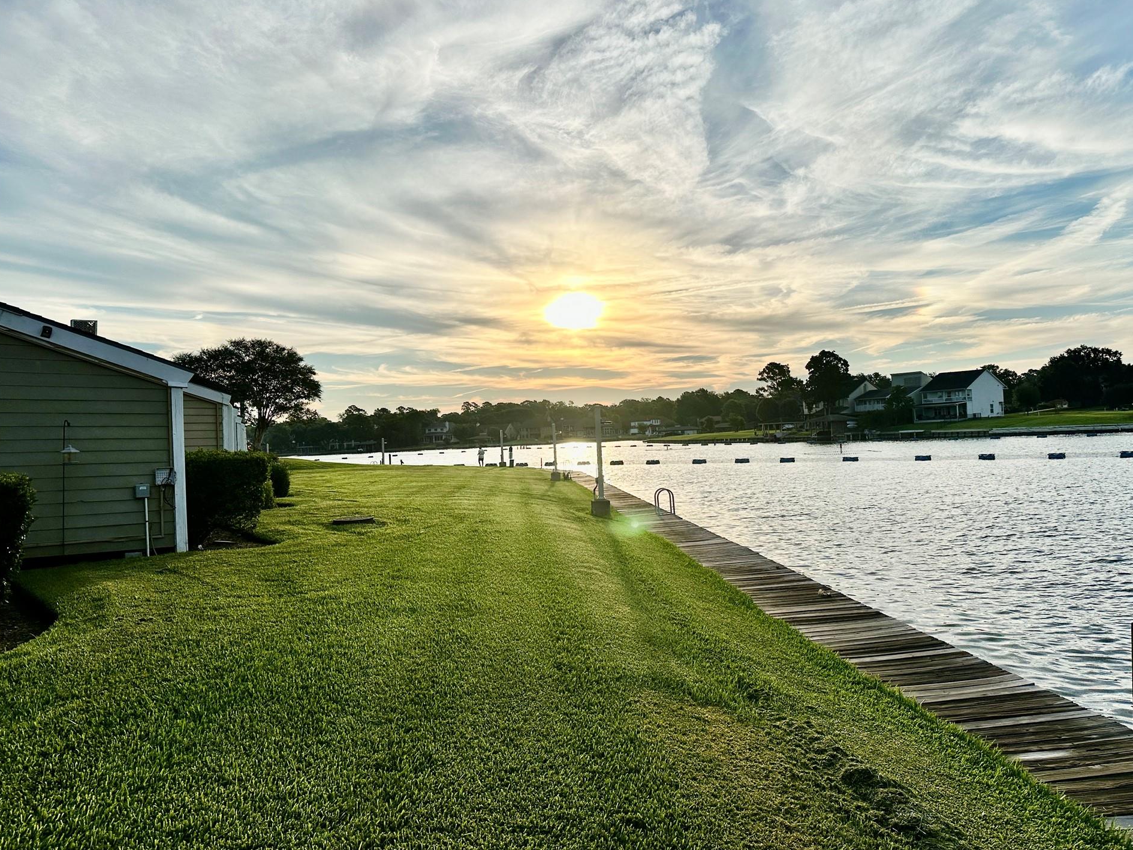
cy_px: 418
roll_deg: +2.8
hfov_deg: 67.2
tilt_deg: +1.6
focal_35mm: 26
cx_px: 605
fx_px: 851
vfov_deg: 53.1
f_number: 1.78
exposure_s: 1/7576
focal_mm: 6.86
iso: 80
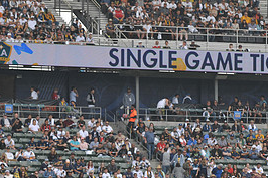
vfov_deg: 4.7
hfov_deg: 7.0
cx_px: 112
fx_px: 2187
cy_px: 176
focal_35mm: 294
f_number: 3.5
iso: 320
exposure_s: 1/2500
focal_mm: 135
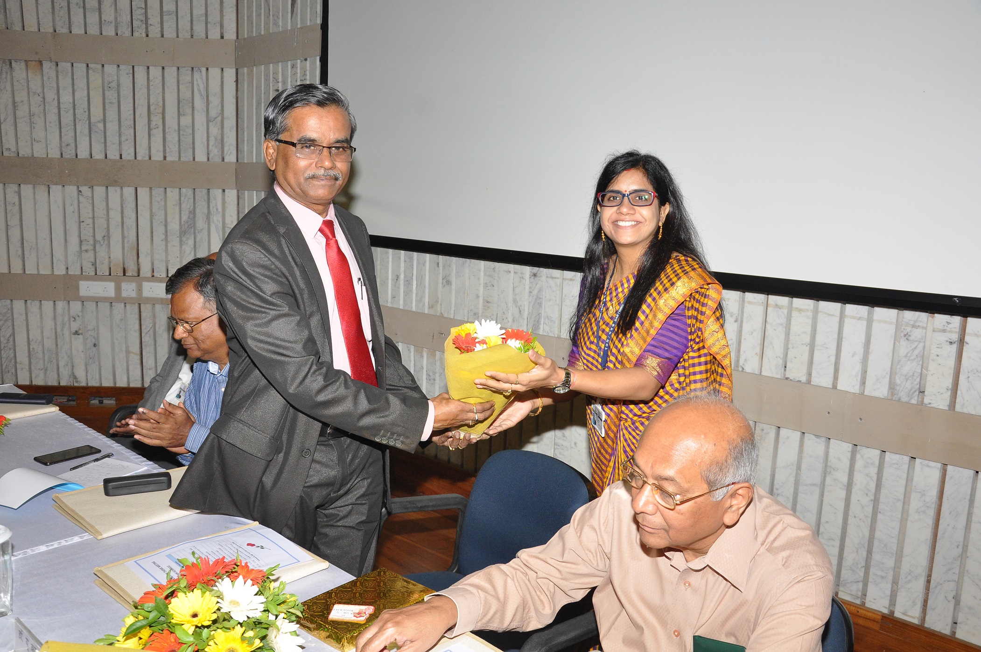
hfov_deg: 59.6
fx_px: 857
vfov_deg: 41.6
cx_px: 490
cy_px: 326
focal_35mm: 32
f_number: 6.3
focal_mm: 21
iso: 1000
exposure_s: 1/125
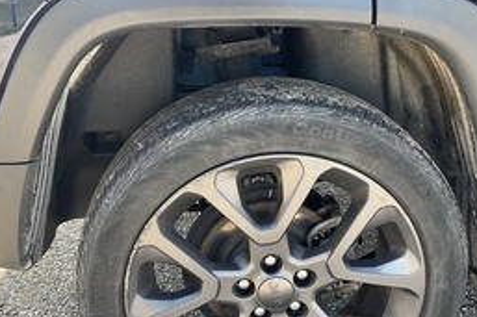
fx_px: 622
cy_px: 209
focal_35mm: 47
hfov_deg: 41.9
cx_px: 247
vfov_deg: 28.4
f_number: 1.8
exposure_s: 1/172
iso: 25
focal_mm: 3
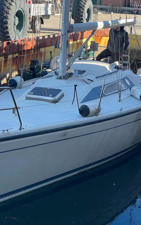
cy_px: 113
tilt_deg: -14.7
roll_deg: -3.4
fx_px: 455
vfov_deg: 27.8
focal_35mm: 74
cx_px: 52
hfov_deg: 17.6
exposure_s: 1/272
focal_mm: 6
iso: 25
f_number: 2
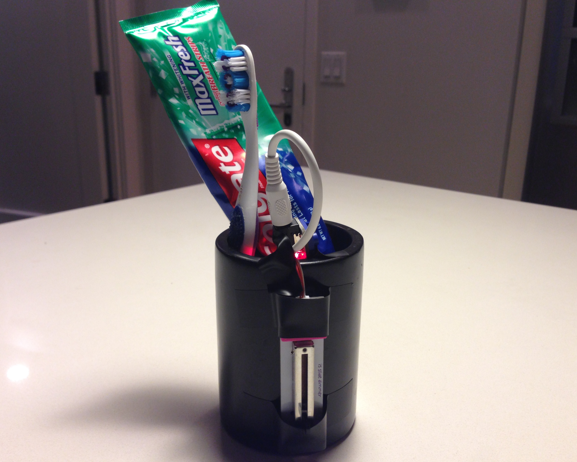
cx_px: 286
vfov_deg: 42.2
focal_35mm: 35
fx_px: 598
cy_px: 229
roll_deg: -0.8
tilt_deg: -16.4
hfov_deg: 51.5
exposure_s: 1/20
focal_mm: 4.12
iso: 64
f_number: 2.4
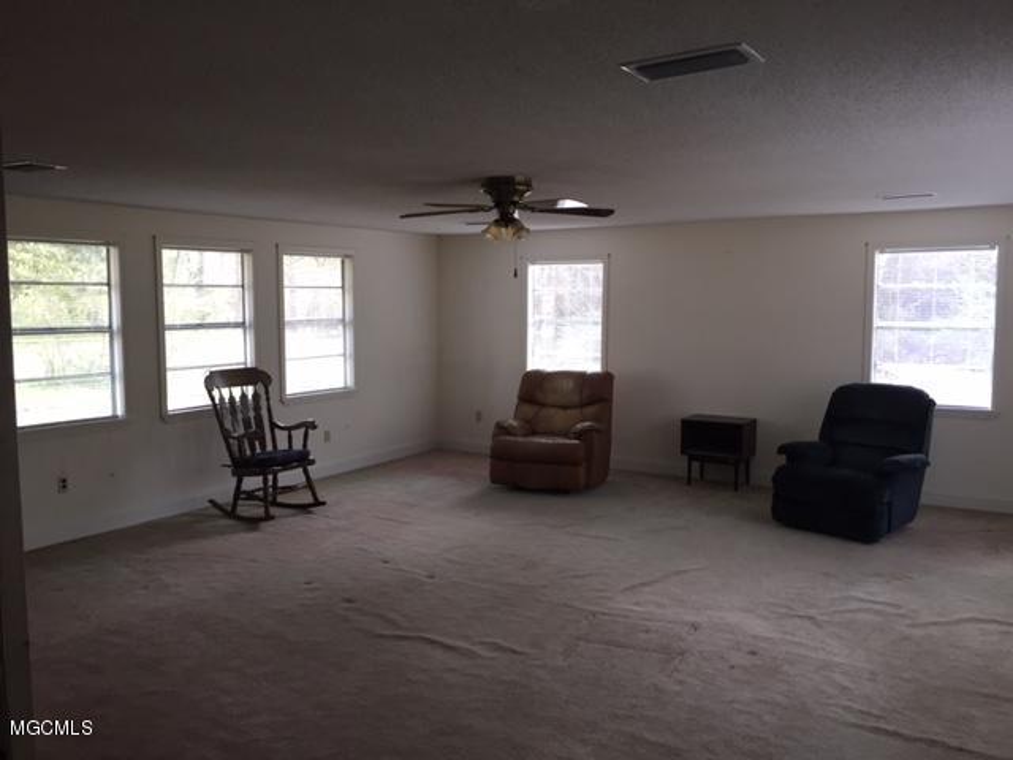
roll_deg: -1.8
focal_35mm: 29
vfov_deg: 48.2
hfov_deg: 61.7
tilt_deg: -5.2
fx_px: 849
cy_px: 380
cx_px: 506
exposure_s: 1/30
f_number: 2.2
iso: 32
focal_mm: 4.15
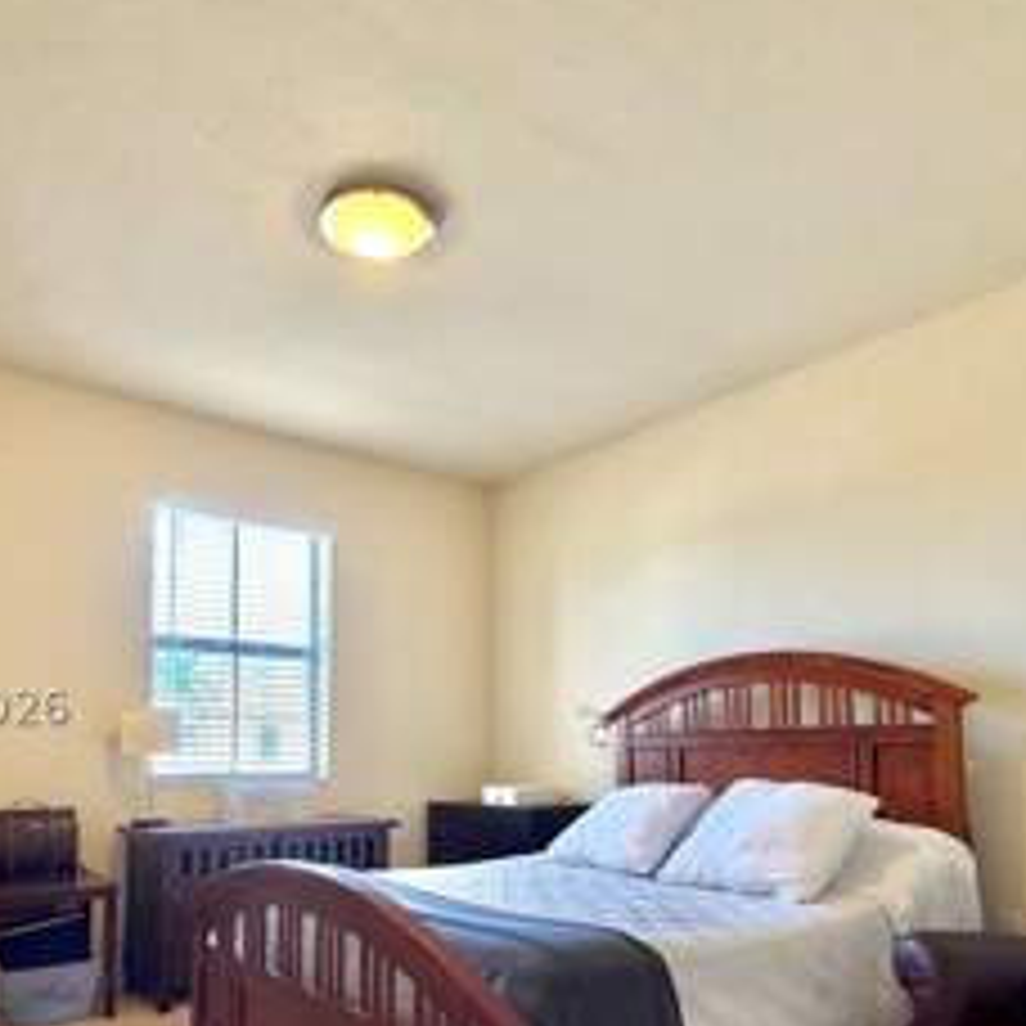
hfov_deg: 60.9
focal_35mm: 26
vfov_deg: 59.1
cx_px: 482
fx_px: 872
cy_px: 706
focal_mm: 2.22
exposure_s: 1/60
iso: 320
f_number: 2.2
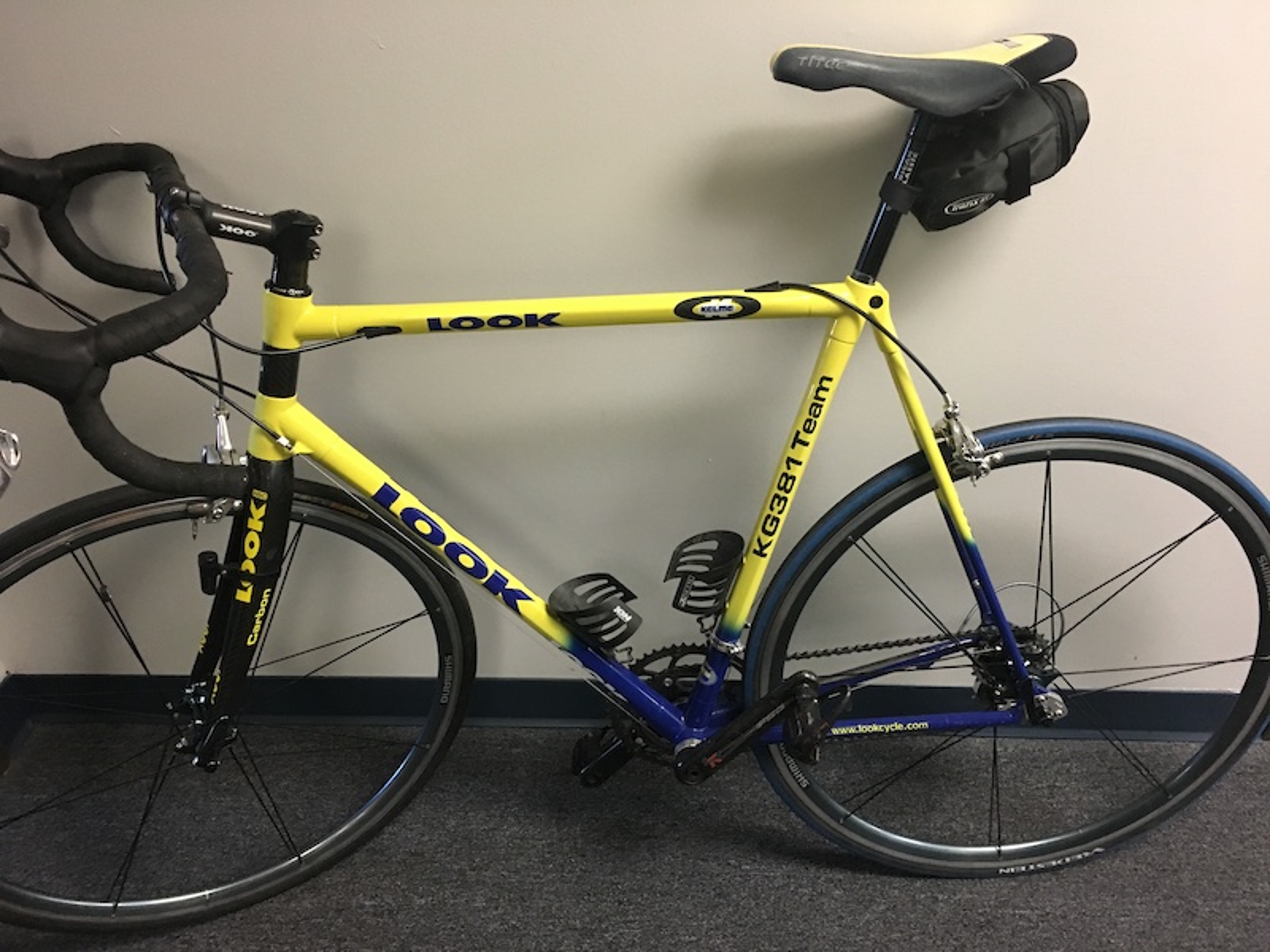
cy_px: 476
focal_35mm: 29
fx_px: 1064
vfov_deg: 48.2
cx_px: 635
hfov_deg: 61.7
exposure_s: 1/30
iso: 200
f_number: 2.2
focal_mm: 4.15
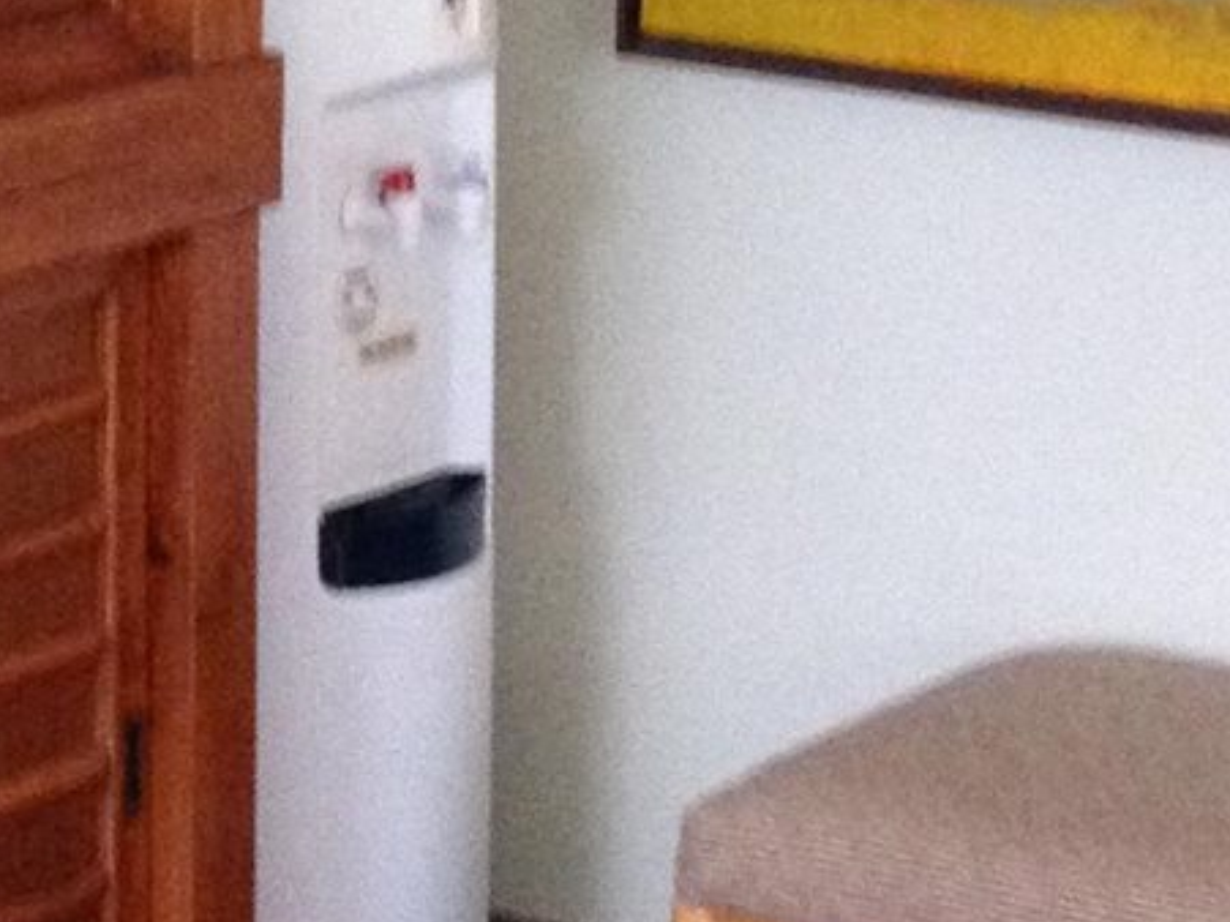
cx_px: 185
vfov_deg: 8.2
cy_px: -316
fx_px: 6359
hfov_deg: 11.0
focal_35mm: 179
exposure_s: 1/16
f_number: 2.4
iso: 400
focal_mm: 4.28
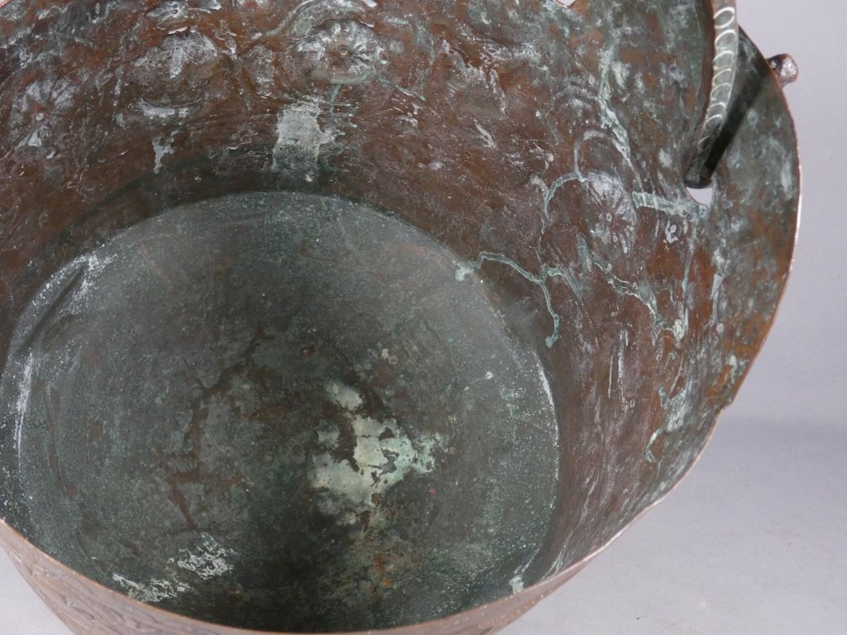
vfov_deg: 33.6
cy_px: 318
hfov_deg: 43.9
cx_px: 424
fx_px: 1052
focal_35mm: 43
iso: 400
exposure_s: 1/125
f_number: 3.7
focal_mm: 7.8
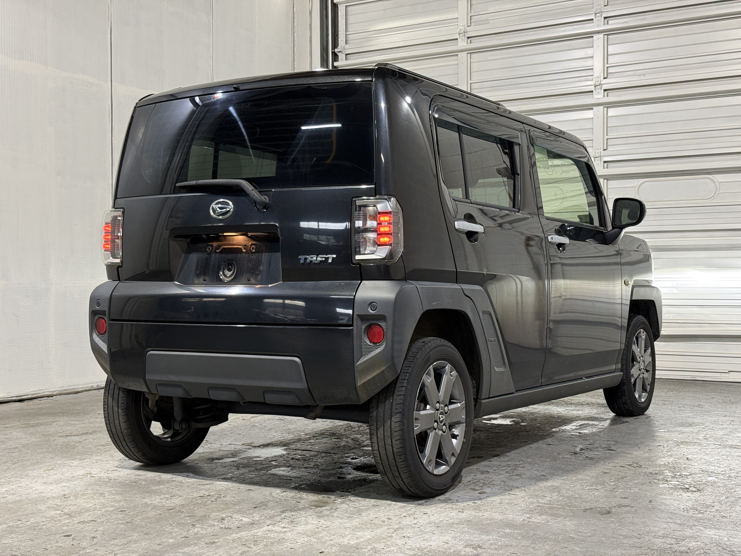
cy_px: 278
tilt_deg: +0.3
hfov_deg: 39.7
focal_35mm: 48
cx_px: 370
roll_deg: +0.1
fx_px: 1028
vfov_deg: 30.3
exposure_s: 1/60
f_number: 1.78
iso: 200
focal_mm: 6.76
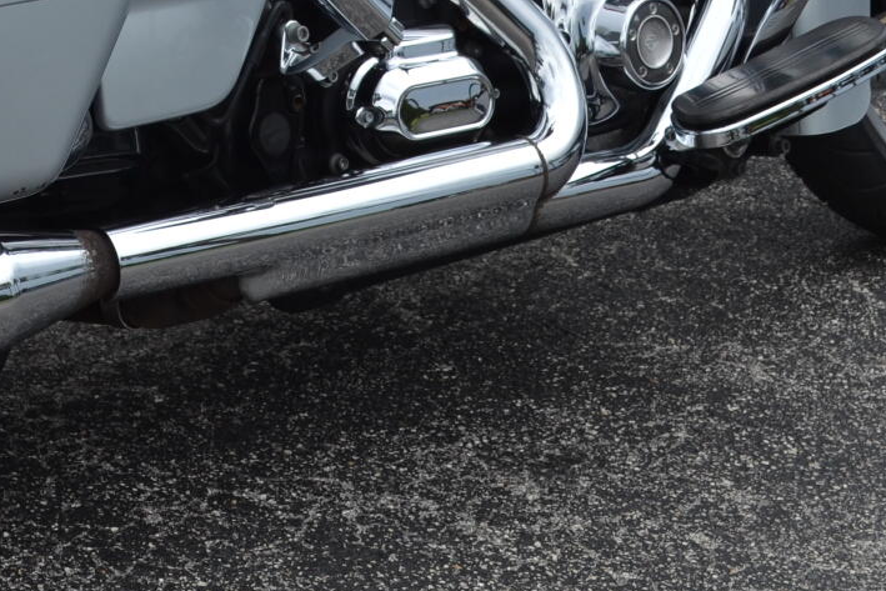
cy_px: -188
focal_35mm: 110
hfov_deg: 18.3
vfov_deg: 12.1
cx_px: 99
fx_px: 2708
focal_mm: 26
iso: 100
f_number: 7.1
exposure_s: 1/250
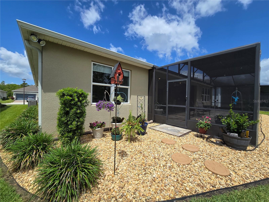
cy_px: 101
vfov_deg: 89.9
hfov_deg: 106.2
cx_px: 134
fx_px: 101
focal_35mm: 13
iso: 50
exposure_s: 1/3211
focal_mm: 2.2
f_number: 2.2
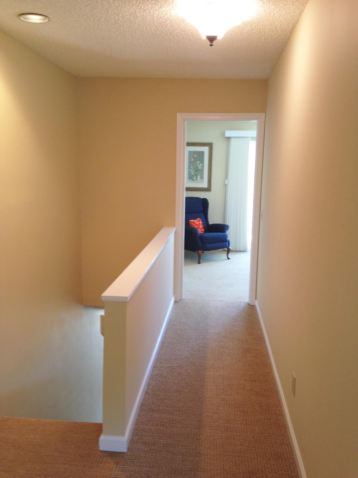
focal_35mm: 33
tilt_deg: -7.6
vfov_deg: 55.4
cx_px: 179
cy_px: 239
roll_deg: +0.1
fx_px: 455
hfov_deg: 42.9
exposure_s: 1/20
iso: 100
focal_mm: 4.12
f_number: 2.4
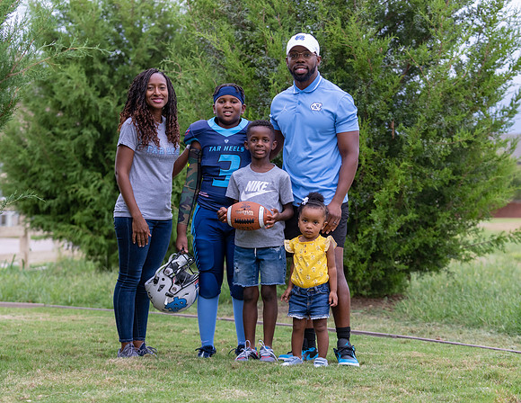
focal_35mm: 99
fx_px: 1506
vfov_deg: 15.2
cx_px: 257
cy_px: 217
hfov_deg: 19.6
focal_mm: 82
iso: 640
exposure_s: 1/320
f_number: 3.5
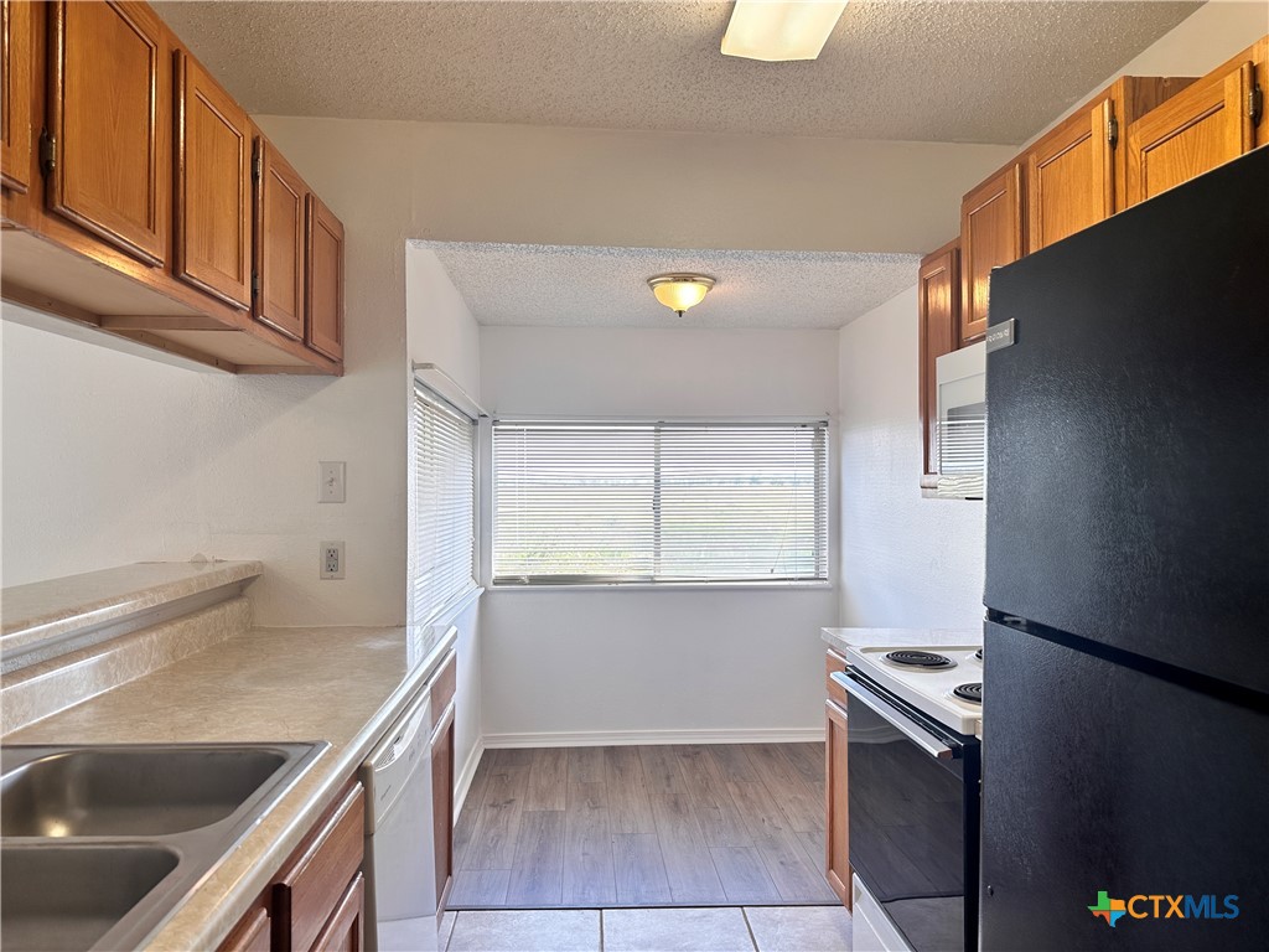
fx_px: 880
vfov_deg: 56.8
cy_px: 476
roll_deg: +0.8
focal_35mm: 24
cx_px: 634
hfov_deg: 71.6
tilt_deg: +0.0
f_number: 1.78
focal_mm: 6.86
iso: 80
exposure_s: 1/201
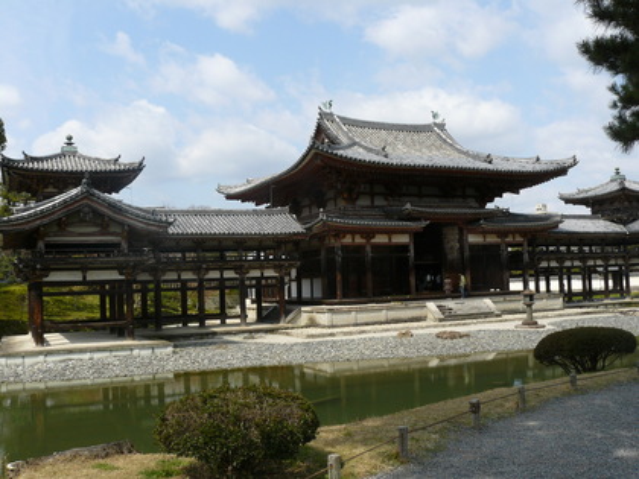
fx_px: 665
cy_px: 240
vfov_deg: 39.7
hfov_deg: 51.4
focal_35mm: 36
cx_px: 320
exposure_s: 1/400
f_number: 5.6
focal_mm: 6
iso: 100
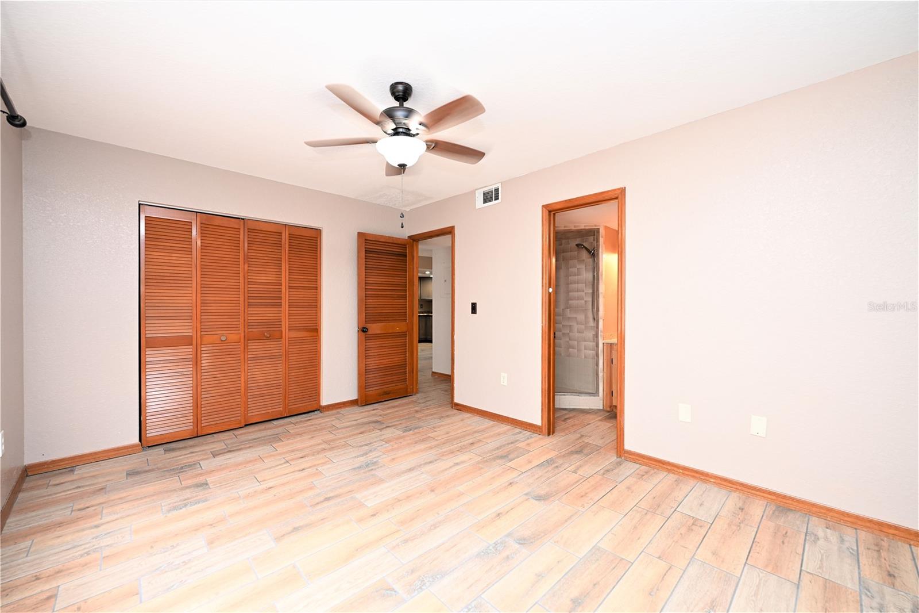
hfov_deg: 104.3
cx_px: 460
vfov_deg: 81.2
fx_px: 357
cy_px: 306
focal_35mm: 14
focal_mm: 14
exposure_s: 1/60
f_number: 4
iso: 360
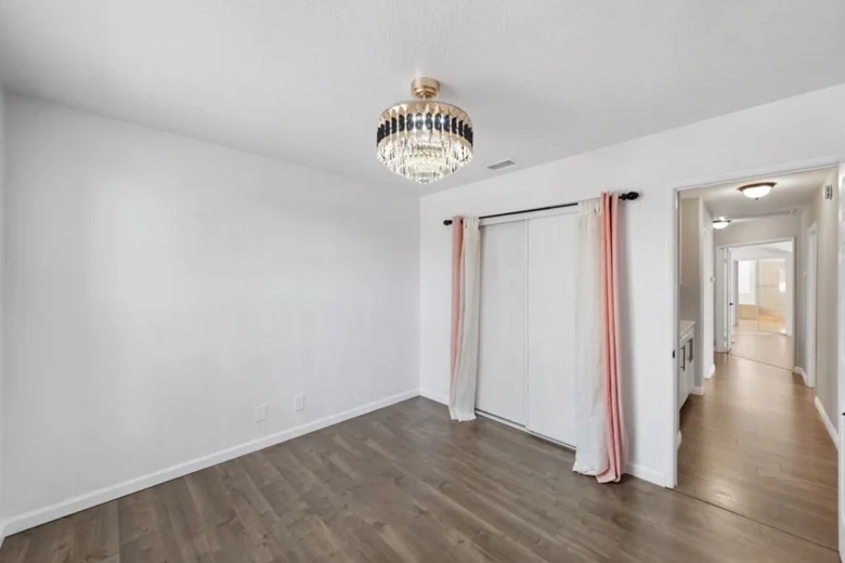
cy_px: 286
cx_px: 448
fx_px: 329
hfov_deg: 104.1
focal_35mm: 14
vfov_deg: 81.2
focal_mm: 13
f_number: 3.2
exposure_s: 1/40
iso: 1000
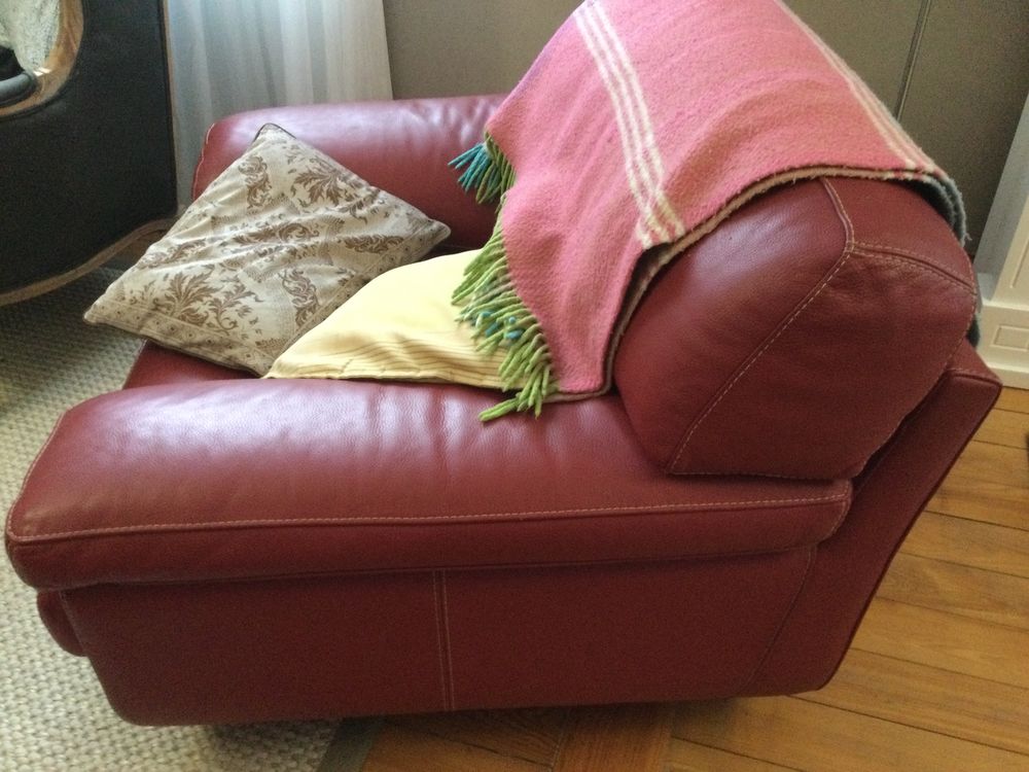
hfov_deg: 58.4
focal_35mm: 31
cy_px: 386
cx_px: 514
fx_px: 922
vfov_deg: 45.4
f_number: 2.4
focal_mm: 3.3
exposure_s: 1/17
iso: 400
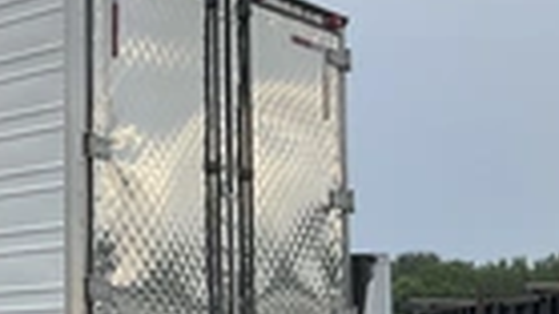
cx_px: -153
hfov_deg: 21.4
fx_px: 1348
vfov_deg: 13.2
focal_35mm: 91
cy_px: 286
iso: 25
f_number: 1.8
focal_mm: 3
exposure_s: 1/509
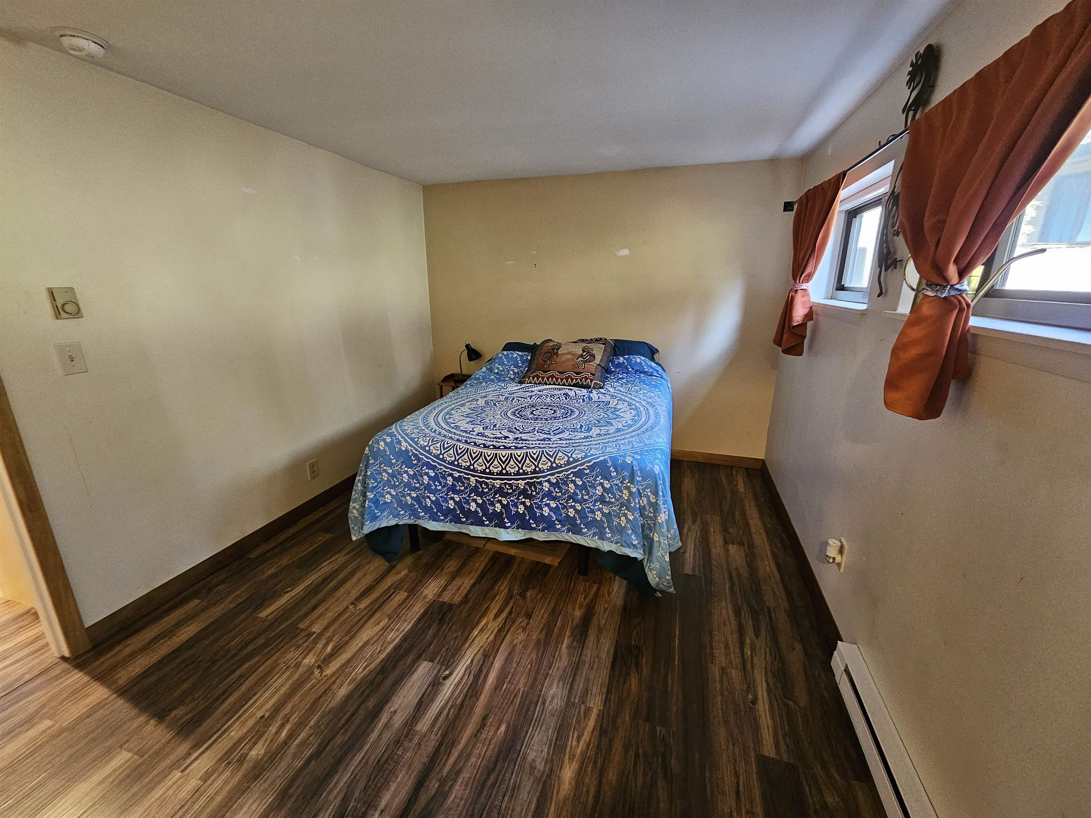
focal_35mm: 13
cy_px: 409
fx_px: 410
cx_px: 546
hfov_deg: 106.2
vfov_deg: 89.9
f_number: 2.2
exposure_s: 1/24
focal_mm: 2.2
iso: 800
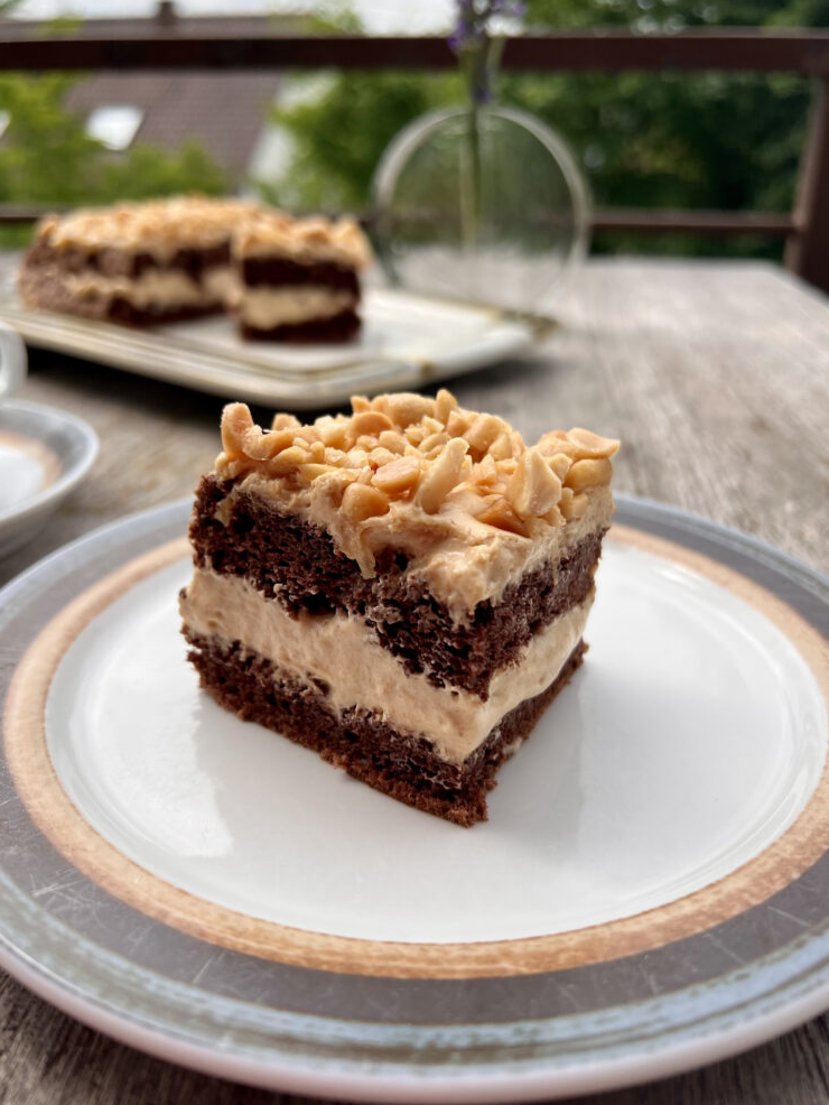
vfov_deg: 65.3
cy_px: 533
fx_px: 862
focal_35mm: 27
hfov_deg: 51.4
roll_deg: +0.0
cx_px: 406
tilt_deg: -26.4
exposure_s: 1/2915
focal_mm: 5.7
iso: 50
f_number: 1.5
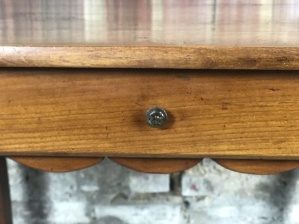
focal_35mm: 52
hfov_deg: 36.8
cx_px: 150
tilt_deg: -18.7
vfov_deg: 28.0
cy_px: 112
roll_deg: +1.1
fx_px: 449
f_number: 2.4
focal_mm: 6
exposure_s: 1/17
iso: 160
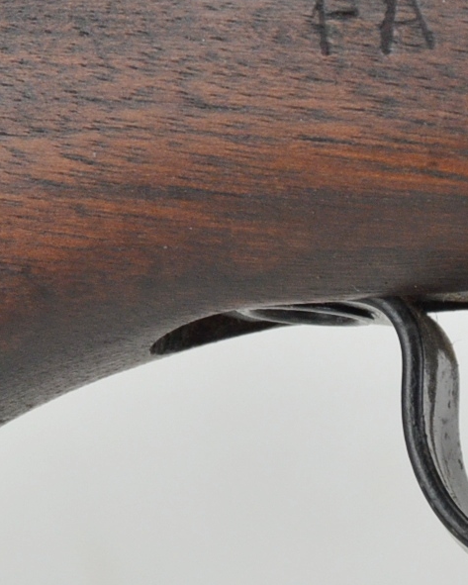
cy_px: 166
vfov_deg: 2.4
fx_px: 13691
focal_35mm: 791
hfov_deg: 2.0
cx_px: 47
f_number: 5.6
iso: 800
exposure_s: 1/160
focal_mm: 135
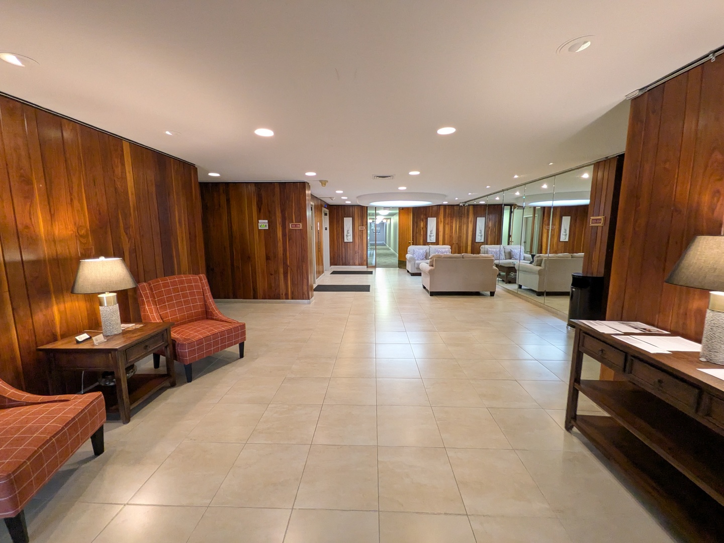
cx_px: 362
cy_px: 272
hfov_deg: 102.1
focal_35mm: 14
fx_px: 293
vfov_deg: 85.7
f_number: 2.2
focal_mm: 1.85
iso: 672
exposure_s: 1/60
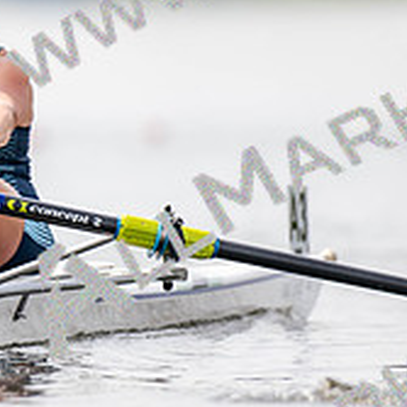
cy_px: 128
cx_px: -171
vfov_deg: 1.0
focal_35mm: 1769
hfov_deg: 1.0
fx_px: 23532
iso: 360
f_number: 4
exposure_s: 1/2500
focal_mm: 600
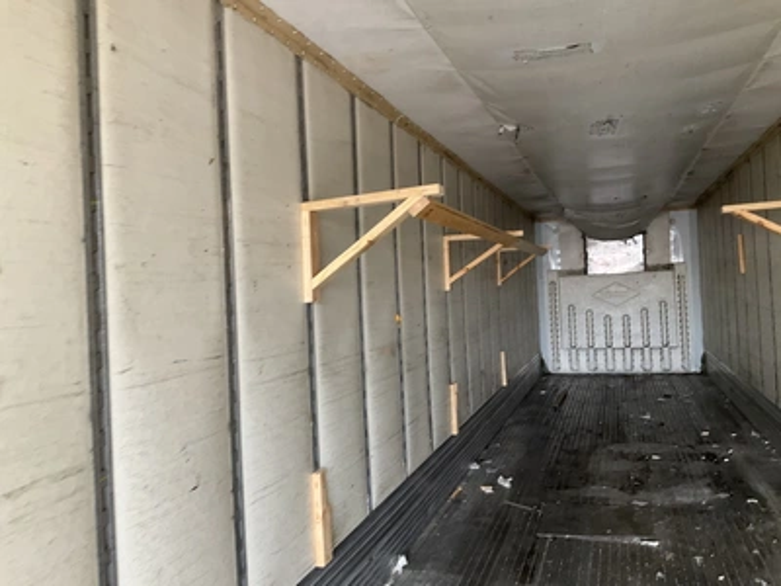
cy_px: 293
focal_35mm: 29
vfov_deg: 48.2
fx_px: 654
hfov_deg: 61.7
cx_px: 390
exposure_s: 1/61
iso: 64
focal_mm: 3
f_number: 1.8
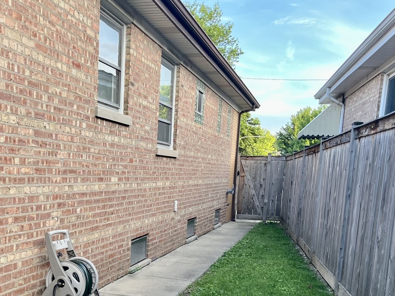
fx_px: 525
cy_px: 260
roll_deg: -1.7
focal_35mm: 46
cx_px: 124
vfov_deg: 30.3
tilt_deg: -10.1
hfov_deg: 40.6
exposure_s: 1/133
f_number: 1.6
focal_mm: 5.1
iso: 32
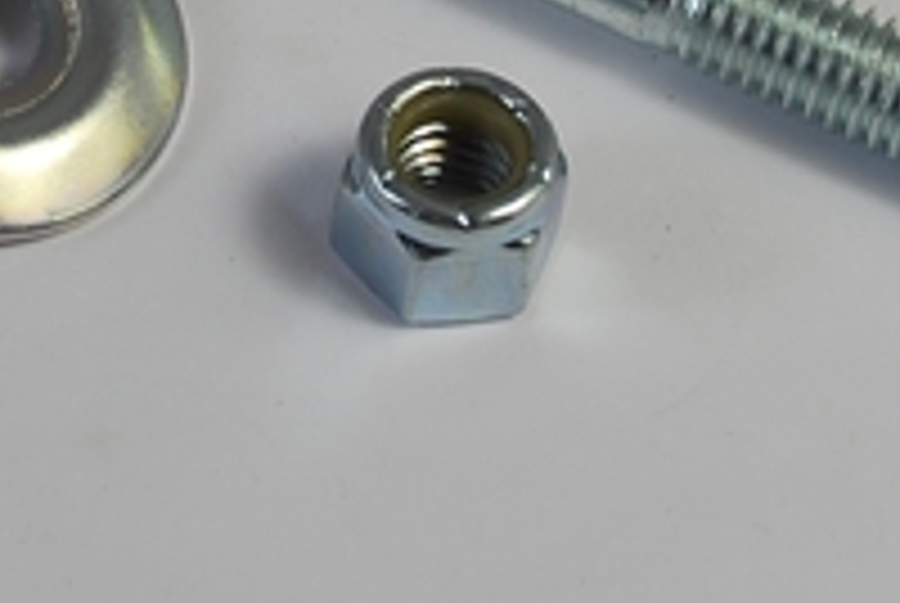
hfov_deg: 10.0
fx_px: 5107
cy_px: -524
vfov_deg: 6.6
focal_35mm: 204
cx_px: -90
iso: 100
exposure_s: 1/30
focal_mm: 34
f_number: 9
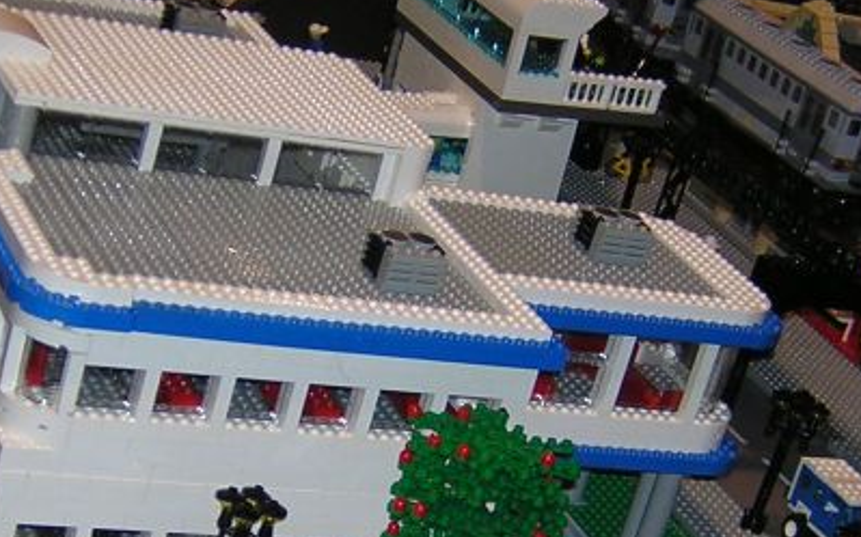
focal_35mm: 100
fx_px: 2346
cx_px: 365
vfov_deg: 13.1
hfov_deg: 20.8
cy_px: 336
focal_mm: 6.1
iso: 100
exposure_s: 1/60.1
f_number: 2.9
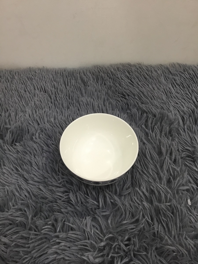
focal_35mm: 31
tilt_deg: -54.5
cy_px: 132
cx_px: 99
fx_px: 236
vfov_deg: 58.4
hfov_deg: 45.4
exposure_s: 1/33
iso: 80
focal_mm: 3.3
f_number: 2.4
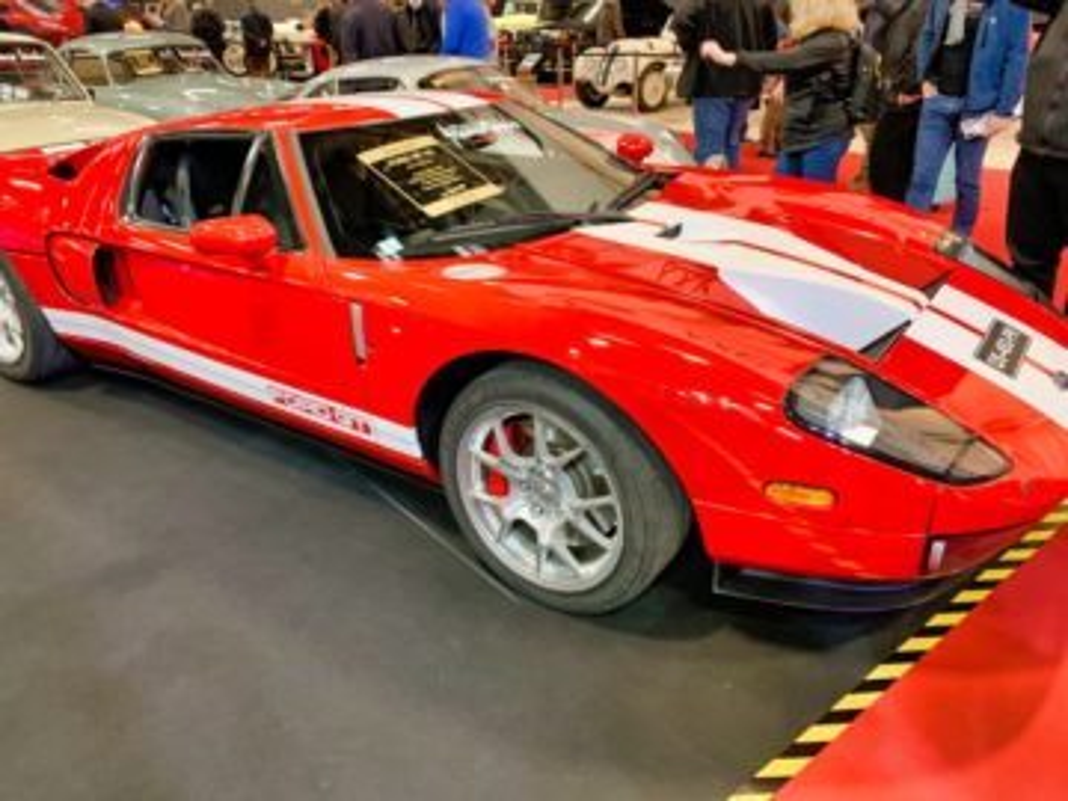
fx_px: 802
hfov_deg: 67.3
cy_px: 400
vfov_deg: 53.1
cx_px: 534
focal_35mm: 26
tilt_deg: -24.7
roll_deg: +1.5
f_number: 1.8
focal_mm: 4.25
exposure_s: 1/33
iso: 250
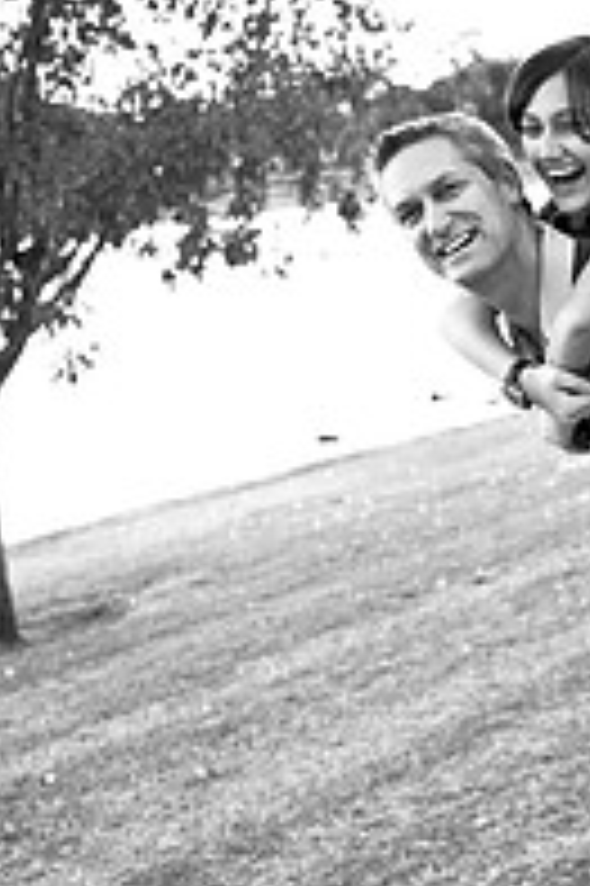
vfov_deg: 23.4
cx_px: 651
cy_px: 517
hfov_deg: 15.3
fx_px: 2142
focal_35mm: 87
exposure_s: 1/160
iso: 320
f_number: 2.8
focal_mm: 38
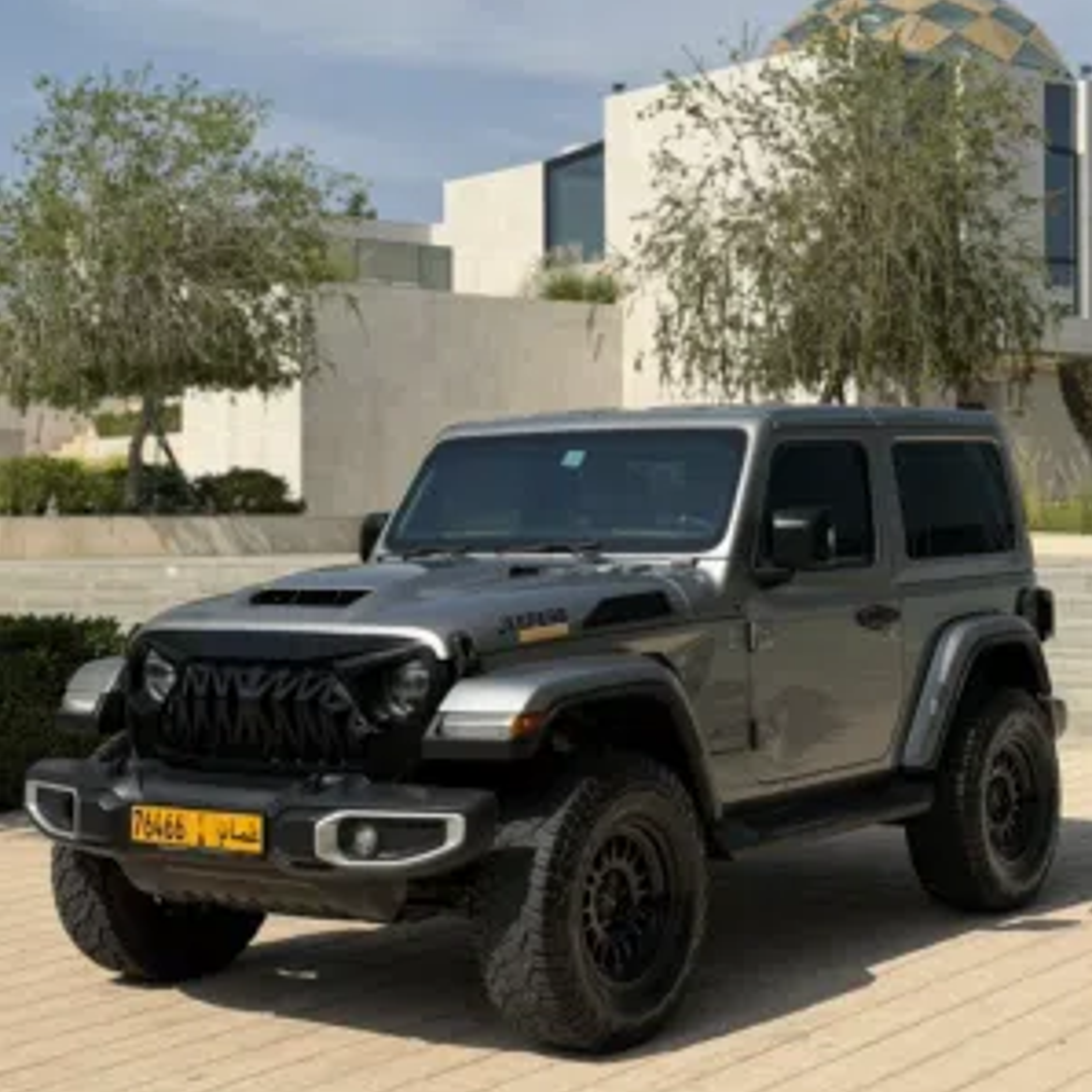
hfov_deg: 30.0
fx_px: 2034
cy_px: 451
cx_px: 546
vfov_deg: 30.0
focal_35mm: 57
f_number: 1.78
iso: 64
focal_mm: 6.76
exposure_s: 1/7874
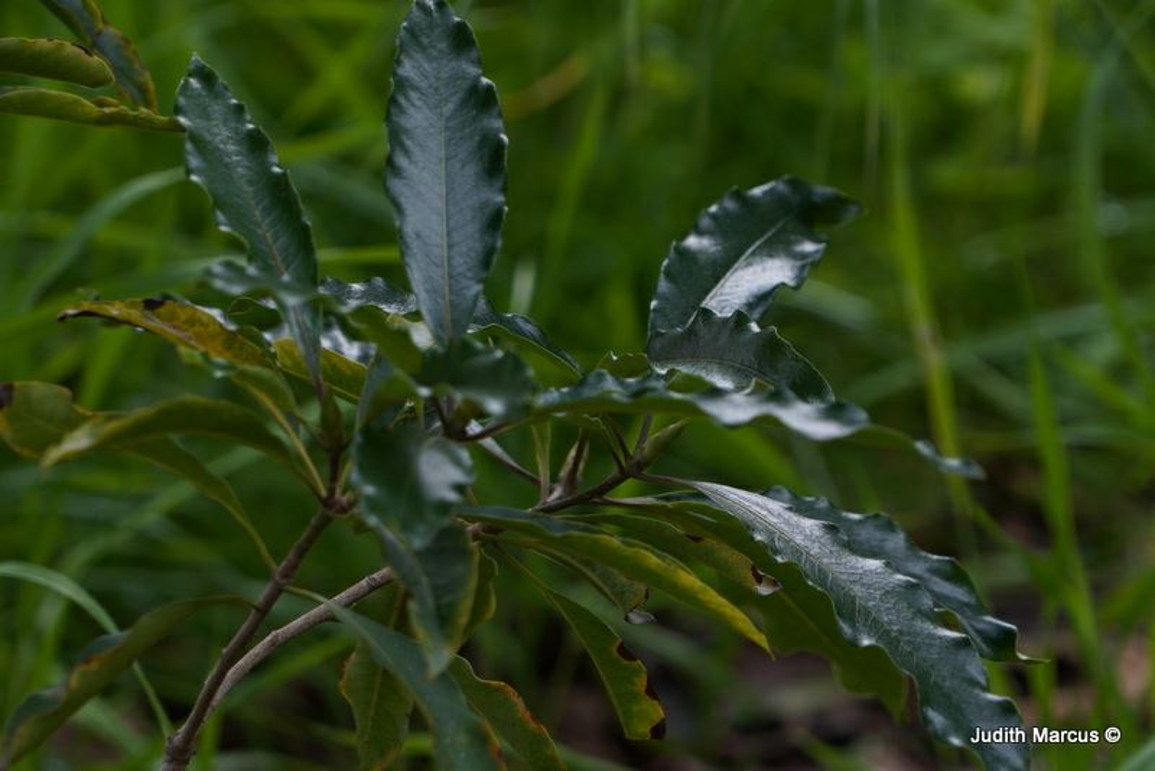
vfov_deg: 4.2
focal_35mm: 328
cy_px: 386
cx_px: 578
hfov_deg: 6.3
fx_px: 10543
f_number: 7.1
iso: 400
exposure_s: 1/250
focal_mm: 219
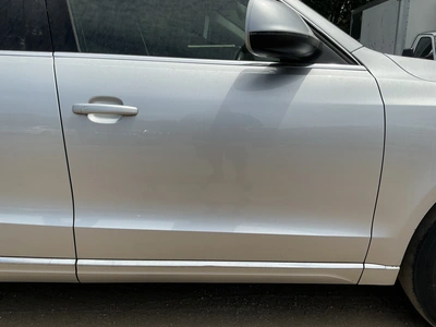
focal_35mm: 28
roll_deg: -0.9
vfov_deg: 49.7
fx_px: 353
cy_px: 164
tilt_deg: -11.2
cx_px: 218
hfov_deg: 63.4
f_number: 1.8
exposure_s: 1/2227
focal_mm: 3
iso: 25
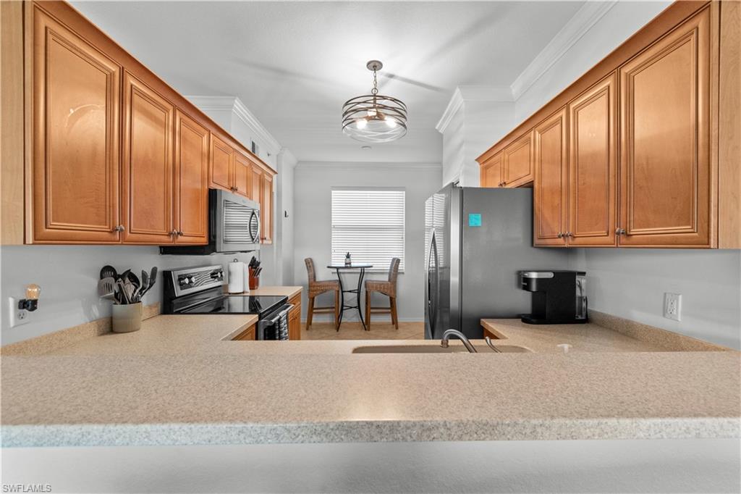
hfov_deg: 100.4
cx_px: 370
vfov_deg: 77.3
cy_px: 247
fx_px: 309
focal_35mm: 15
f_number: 4.5
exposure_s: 1/25
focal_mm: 10
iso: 800
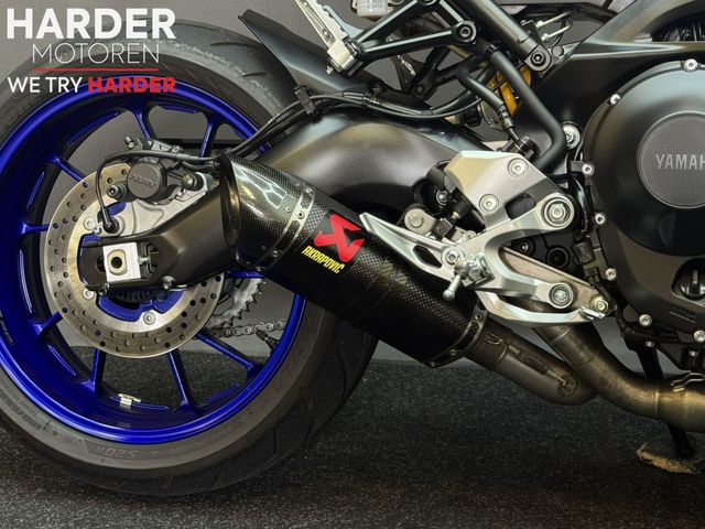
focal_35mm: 48
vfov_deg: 30.3
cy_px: 264
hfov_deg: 39.7
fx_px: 978
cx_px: 352
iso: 160
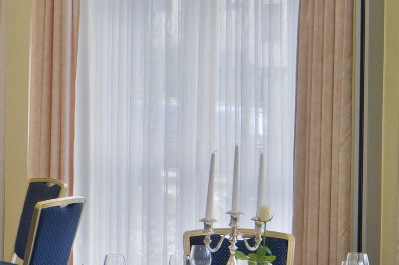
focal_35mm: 131
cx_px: -173
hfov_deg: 14.7
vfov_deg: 10.4
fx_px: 1450
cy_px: 133
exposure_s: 1/3
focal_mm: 22
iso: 200
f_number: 11
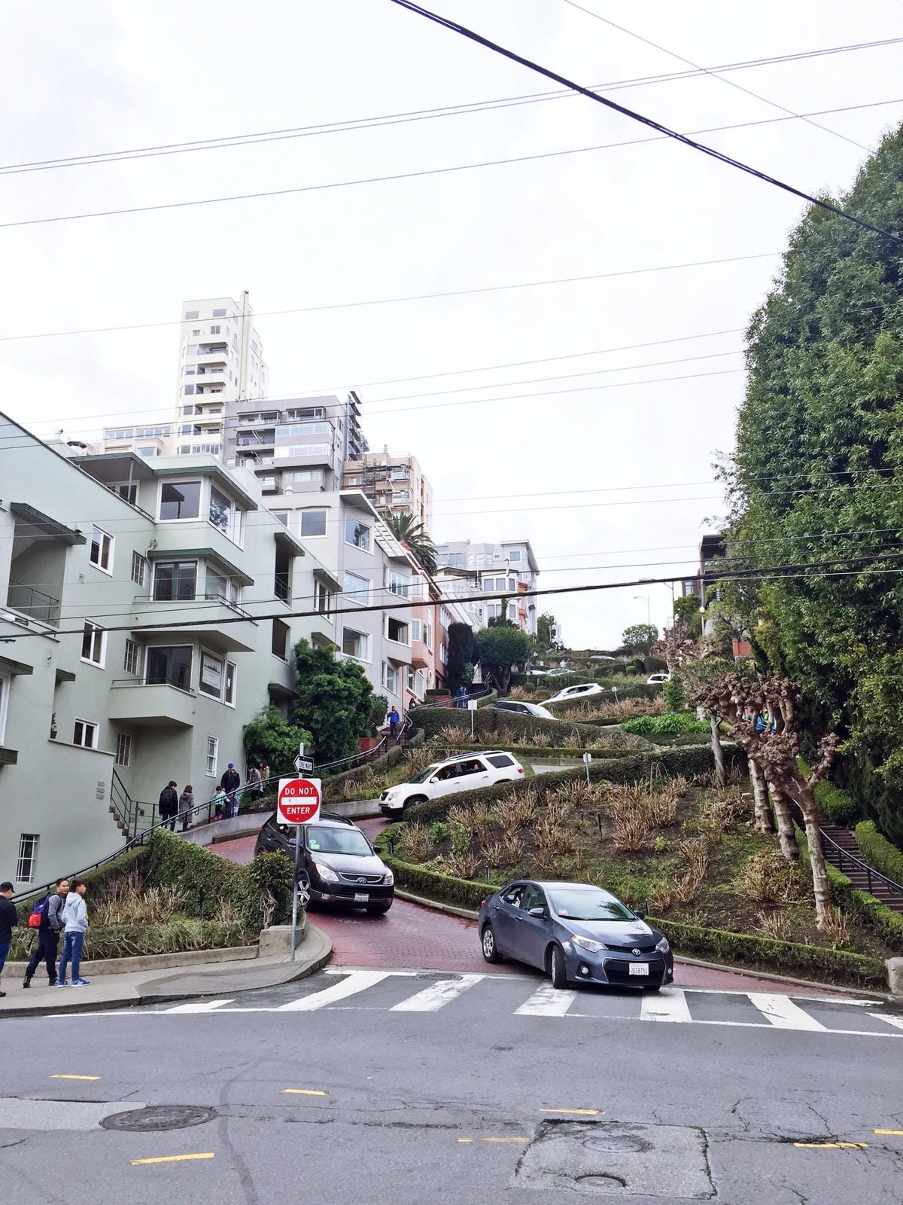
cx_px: 452
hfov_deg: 48.2
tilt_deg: +15.4
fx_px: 1009
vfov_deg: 61.7
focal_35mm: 29
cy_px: 602
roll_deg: -0.1
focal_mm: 4.15
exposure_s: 1/501
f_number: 2.2
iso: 32
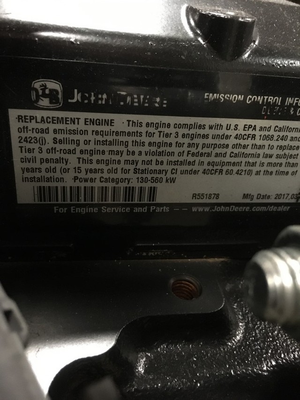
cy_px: 200
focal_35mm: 29
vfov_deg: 61.7
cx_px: 150
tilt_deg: -33.4
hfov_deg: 48.2
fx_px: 335
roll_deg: -8.7
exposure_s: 1/15
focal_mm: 4.15
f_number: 2.2
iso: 640
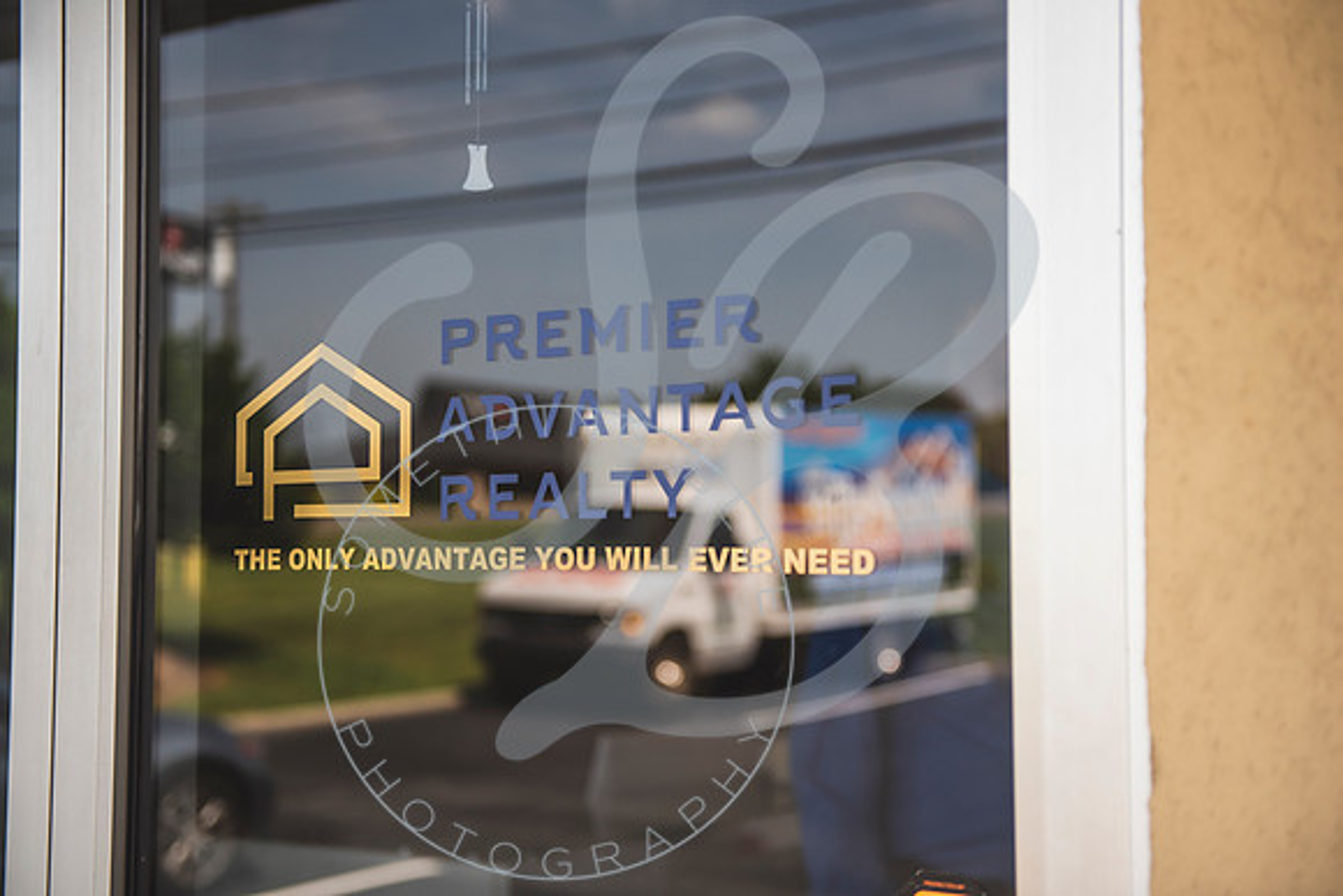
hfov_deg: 37.1
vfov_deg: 25.2
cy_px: 448
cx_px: 684
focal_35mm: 54
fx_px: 2003
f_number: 2.8
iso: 100
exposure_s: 1/1600
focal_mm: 52
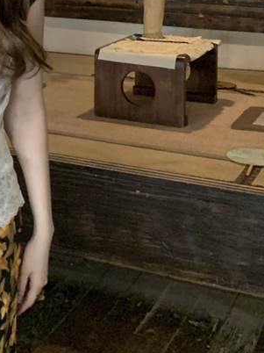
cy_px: 35
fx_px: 702
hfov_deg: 19.8
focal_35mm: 69
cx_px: -65
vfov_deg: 27.2
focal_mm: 4.25
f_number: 1.8
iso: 400
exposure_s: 1/50
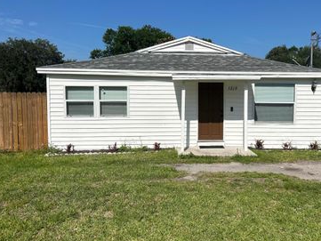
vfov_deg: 39.7
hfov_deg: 51.1
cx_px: 189
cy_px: 117
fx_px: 334
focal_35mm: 36
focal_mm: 5.7
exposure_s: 1/9434
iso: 50
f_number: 1.5
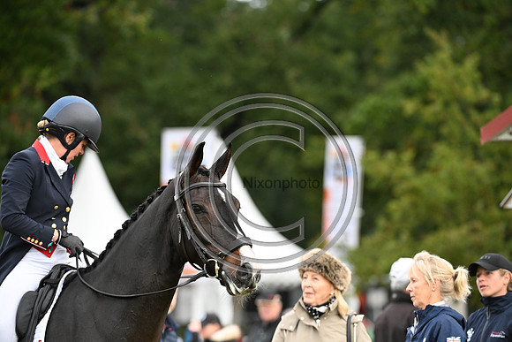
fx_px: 3698
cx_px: 256
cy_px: 171
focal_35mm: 260
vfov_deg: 5.3
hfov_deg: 7.9
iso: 2200
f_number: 5.6
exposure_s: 1/1000
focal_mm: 260
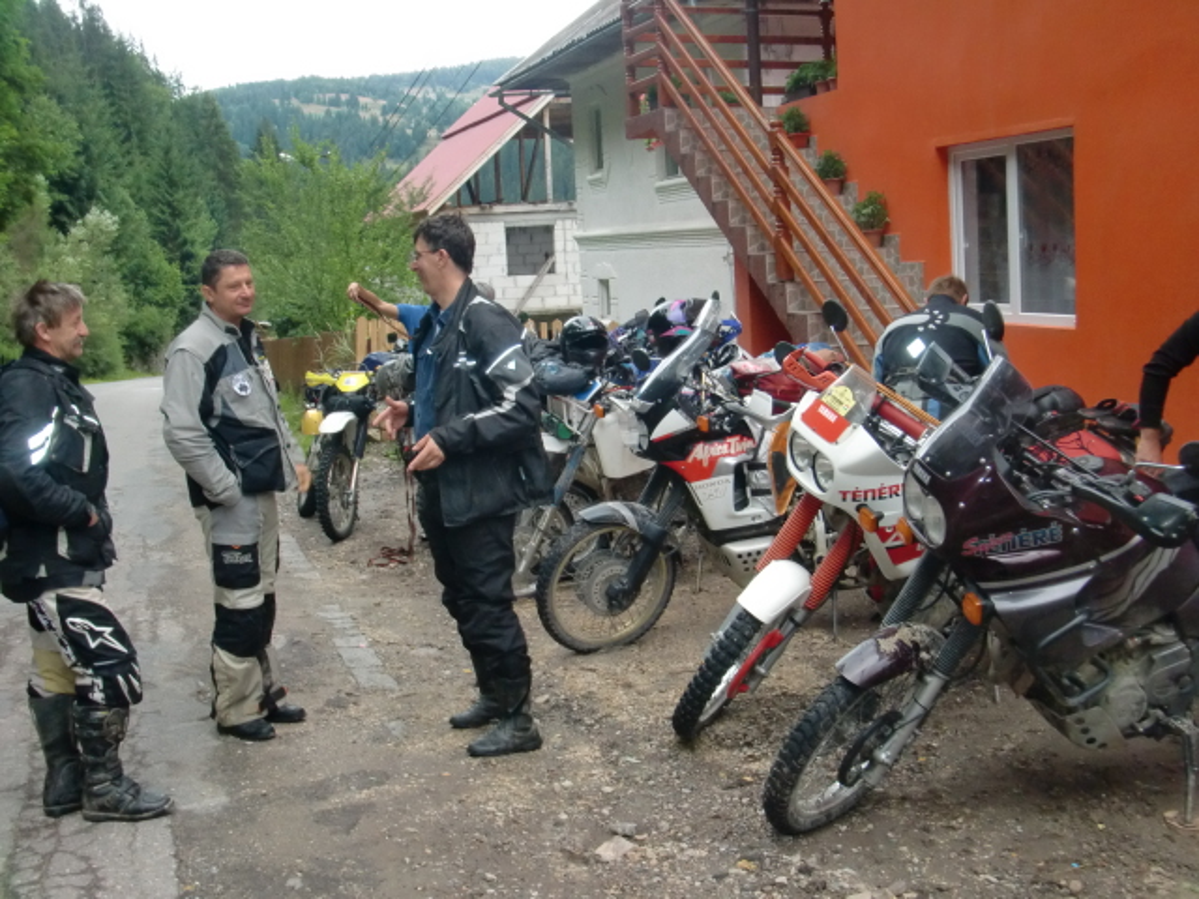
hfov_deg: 49.0
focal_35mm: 38
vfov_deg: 37.7
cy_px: 450
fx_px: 1316
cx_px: 600
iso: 200
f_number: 3.9
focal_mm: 6.66
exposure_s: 1/60
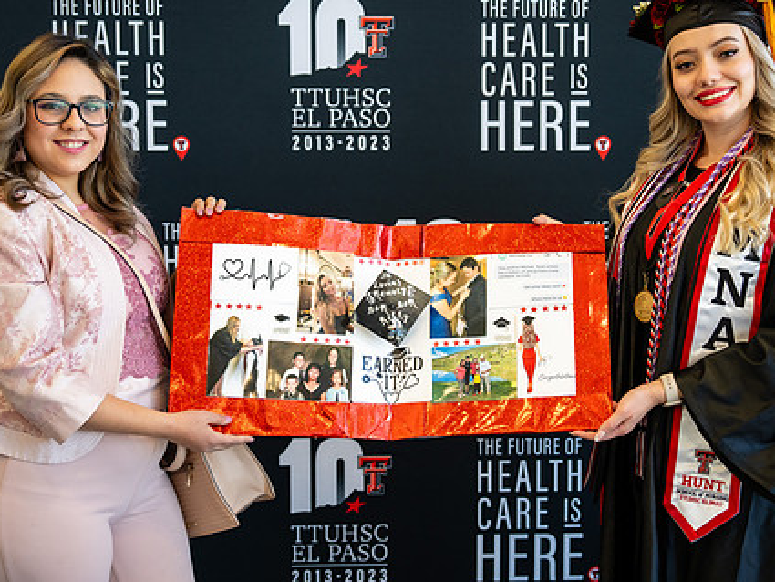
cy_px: 268
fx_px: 1568
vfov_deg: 21.0
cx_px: 432
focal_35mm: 70
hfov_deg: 27.7
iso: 400
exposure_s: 1/125
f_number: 2.8
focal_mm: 45
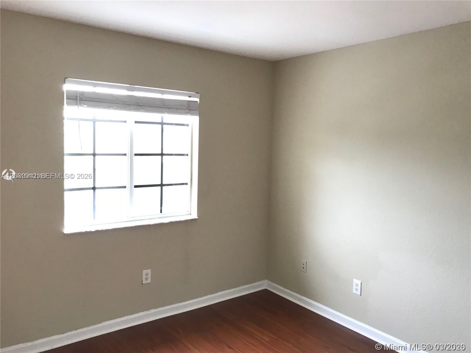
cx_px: 236
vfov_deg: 49.7
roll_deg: -1.1
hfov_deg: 63.4
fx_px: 381
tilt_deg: -5.2
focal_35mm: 28
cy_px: 176
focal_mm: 3.99
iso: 40
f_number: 1.8
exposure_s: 1/17
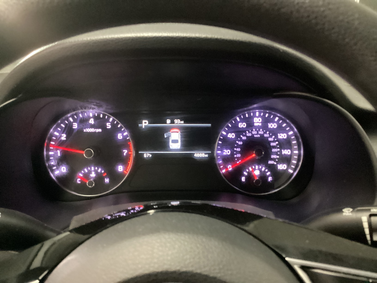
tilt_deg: -23.4
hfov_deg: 58.4
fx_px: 338
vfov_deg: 45.4
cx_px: 188
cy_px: 142
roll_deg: -0.7
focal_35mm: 31
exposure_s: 1/17
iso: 640
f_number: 2.4
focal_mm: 3.3
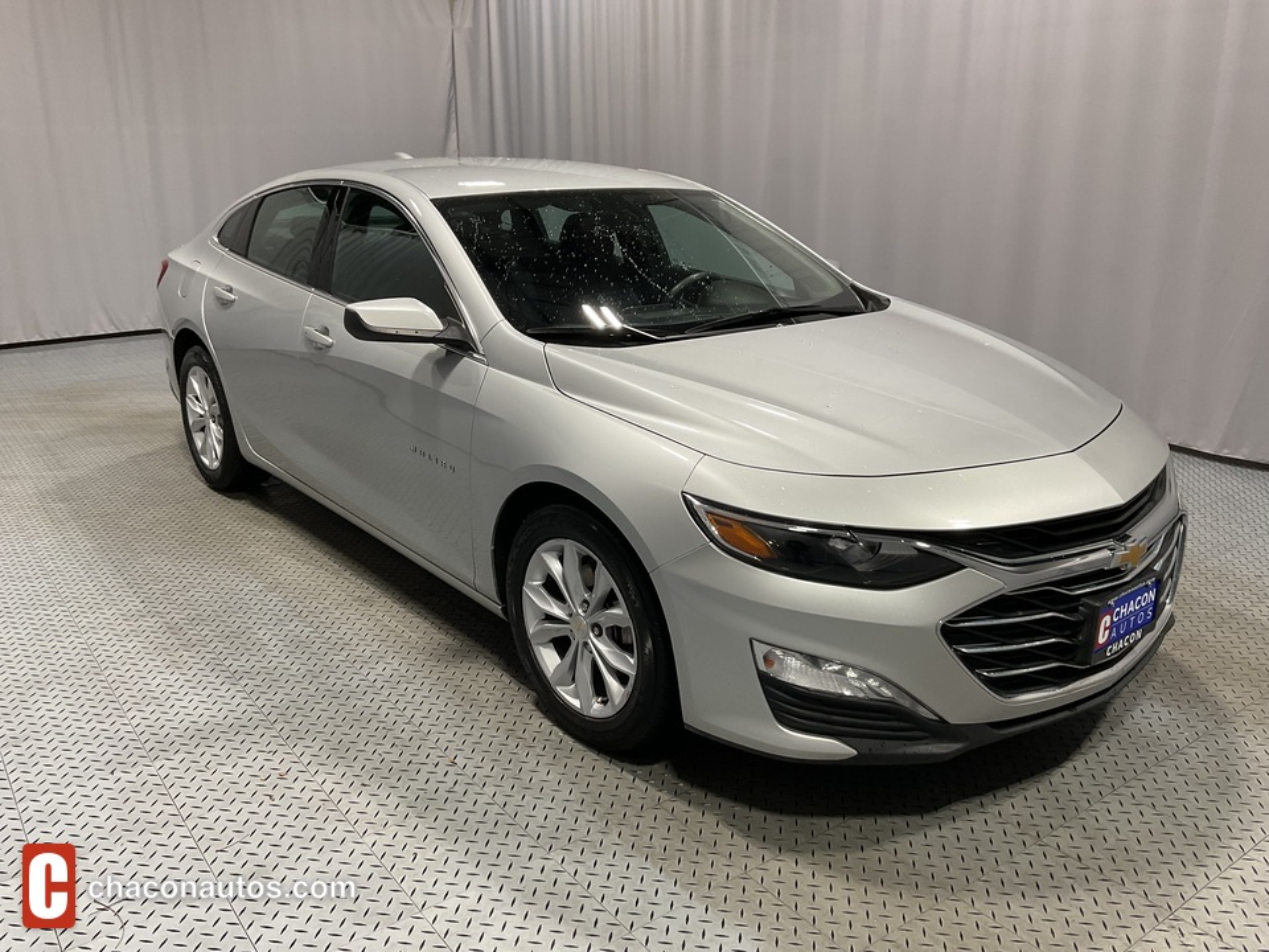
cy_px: 476
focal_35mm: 29
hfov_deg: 61.7
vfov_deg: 48.2
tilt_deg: -16.8
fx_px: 1063
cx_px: 634
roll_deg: -0.1
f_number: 1.8
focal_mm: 3
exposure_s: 1/60
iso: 32
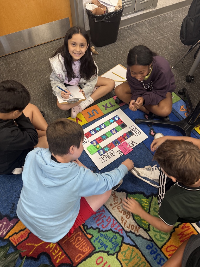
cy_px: 134
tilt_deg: -57.1
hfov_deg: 56.8
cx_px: 100
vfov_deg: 71.6
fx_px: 185
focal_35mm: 24
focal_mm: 6.76
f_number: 1.78
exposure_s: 1/60
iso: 160
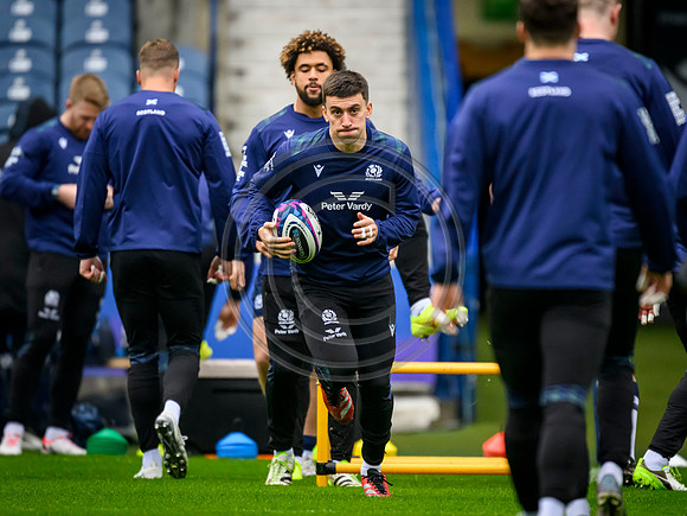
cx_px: 350
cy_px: 252
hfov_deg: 2.3
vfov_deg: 1.7
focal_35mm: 873
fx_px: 17332
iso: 6400
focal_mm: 784
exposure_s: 1/1250
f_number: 5.6
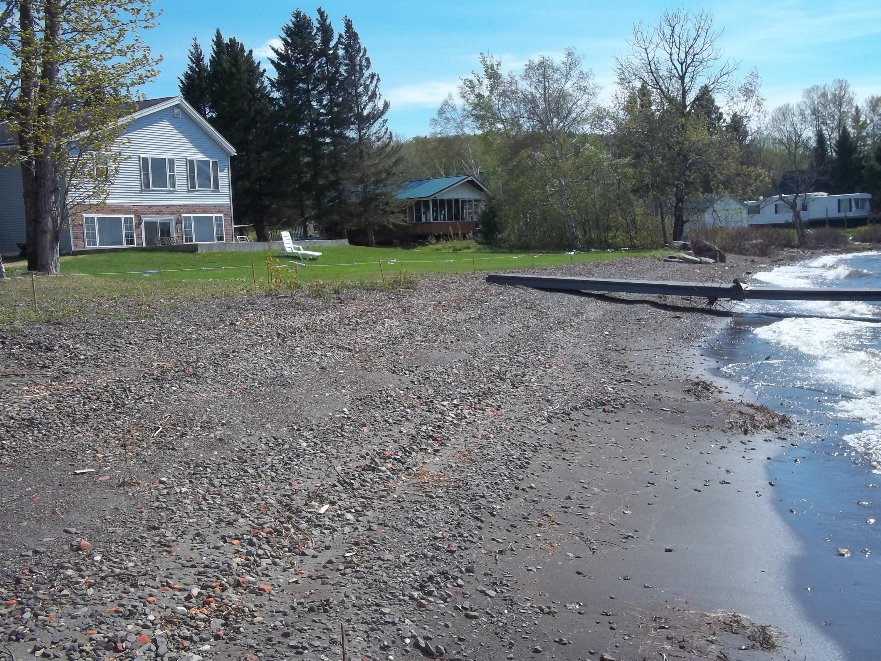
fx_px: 1018
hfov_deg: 46.8
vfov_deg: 36.0
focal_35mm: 40
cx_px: 440
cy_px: 330
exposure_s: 1/400
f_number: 6.3
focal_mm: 7.1
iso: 80
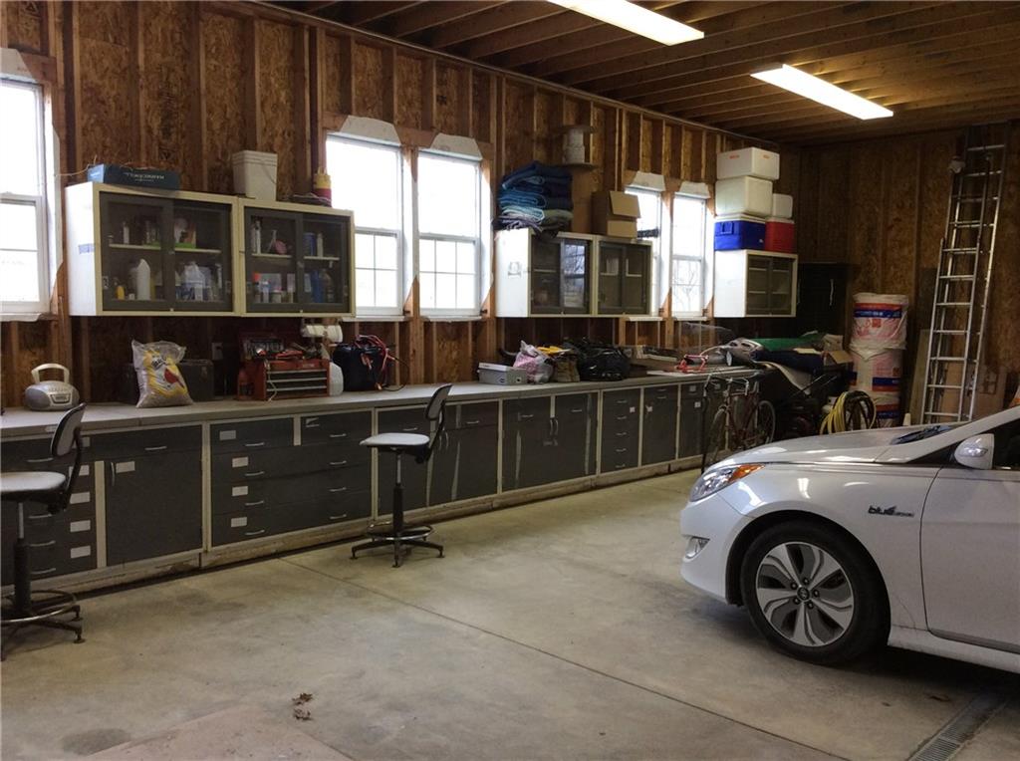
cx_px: 510
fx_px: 941
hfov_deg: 56.9
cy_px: 380
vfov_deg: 44.0
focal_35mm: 32
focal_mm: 3.3
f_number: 2.4
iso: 80
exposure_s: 1/24
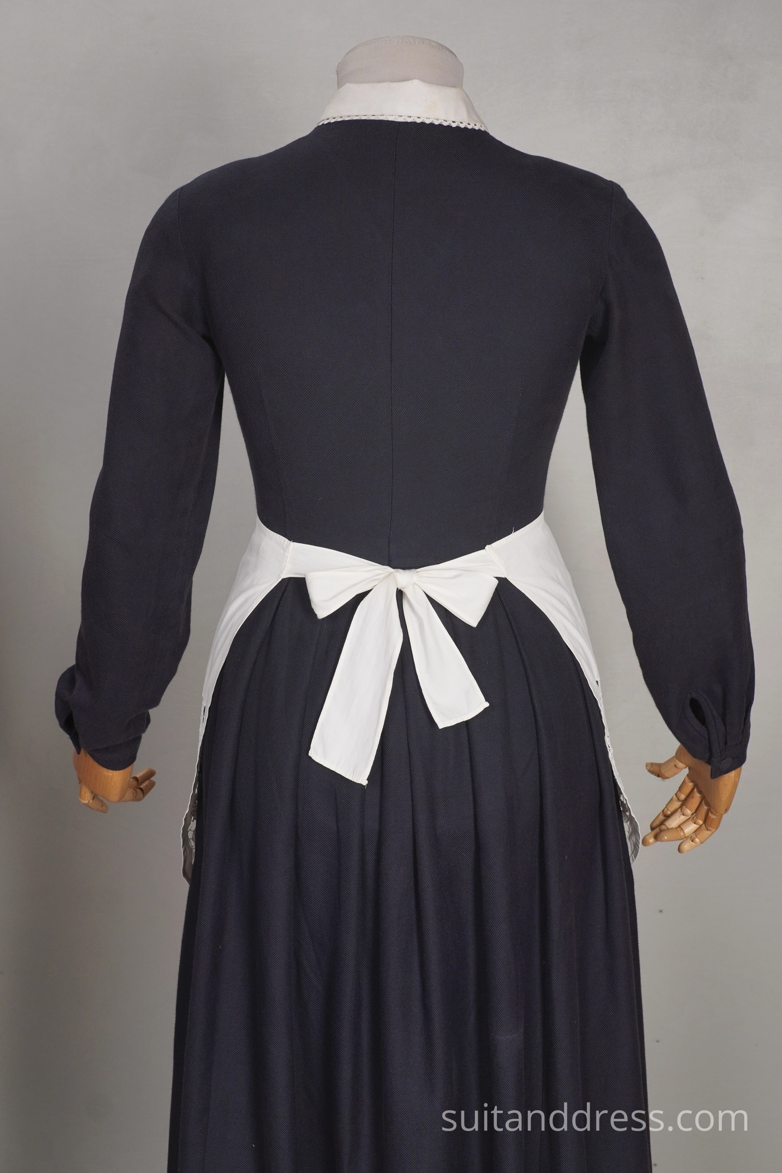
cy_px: 586
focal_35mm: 48
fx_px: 1564
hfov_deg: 28.1
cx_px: 391
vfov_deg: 41.1
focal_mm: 32
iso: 320
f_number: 7.1
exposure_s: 1/30
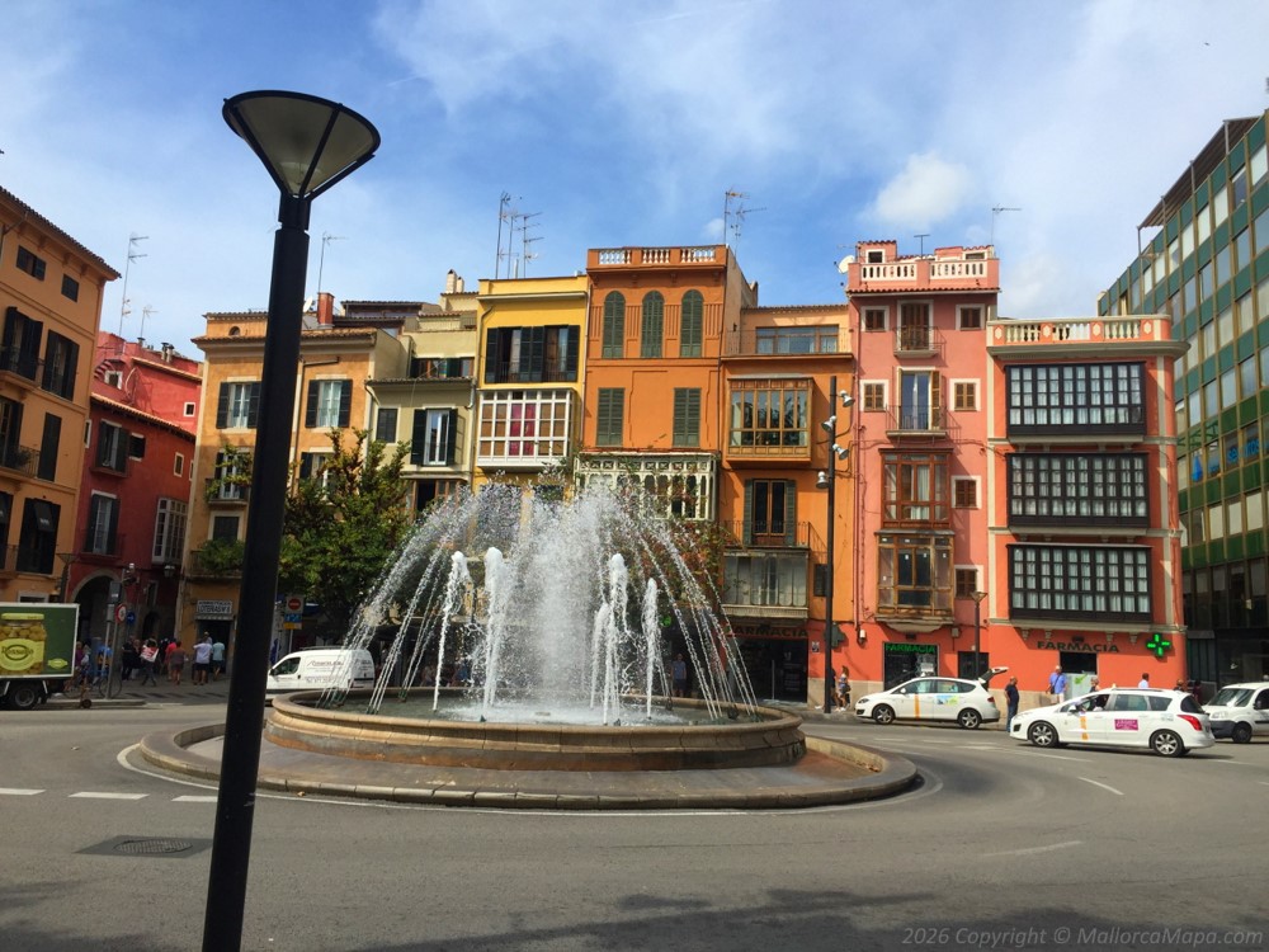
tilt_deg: +9.6
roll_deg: -4.2
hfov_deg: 61.7
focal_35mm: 29
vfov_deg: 48.2
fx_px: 1063
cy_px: 476
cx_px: 634
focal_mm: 4.15
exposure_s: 1/2475
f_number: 2.2
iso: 32
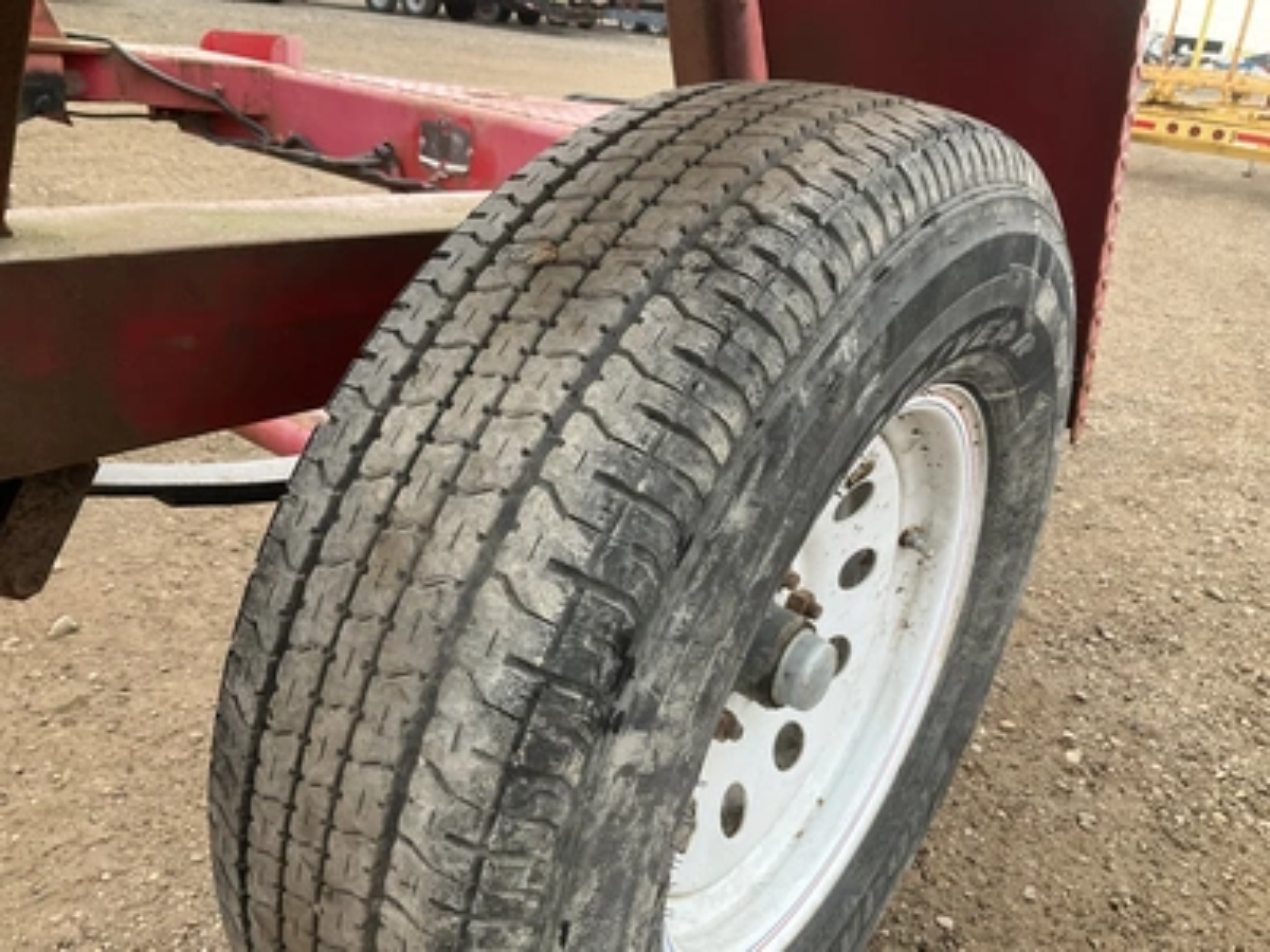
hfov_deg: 61.7
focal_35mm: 29
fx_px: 1064
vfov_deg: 48.2
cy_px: 476
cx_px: 635
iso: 64
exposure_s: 1/122
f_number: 1.8
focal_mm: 3
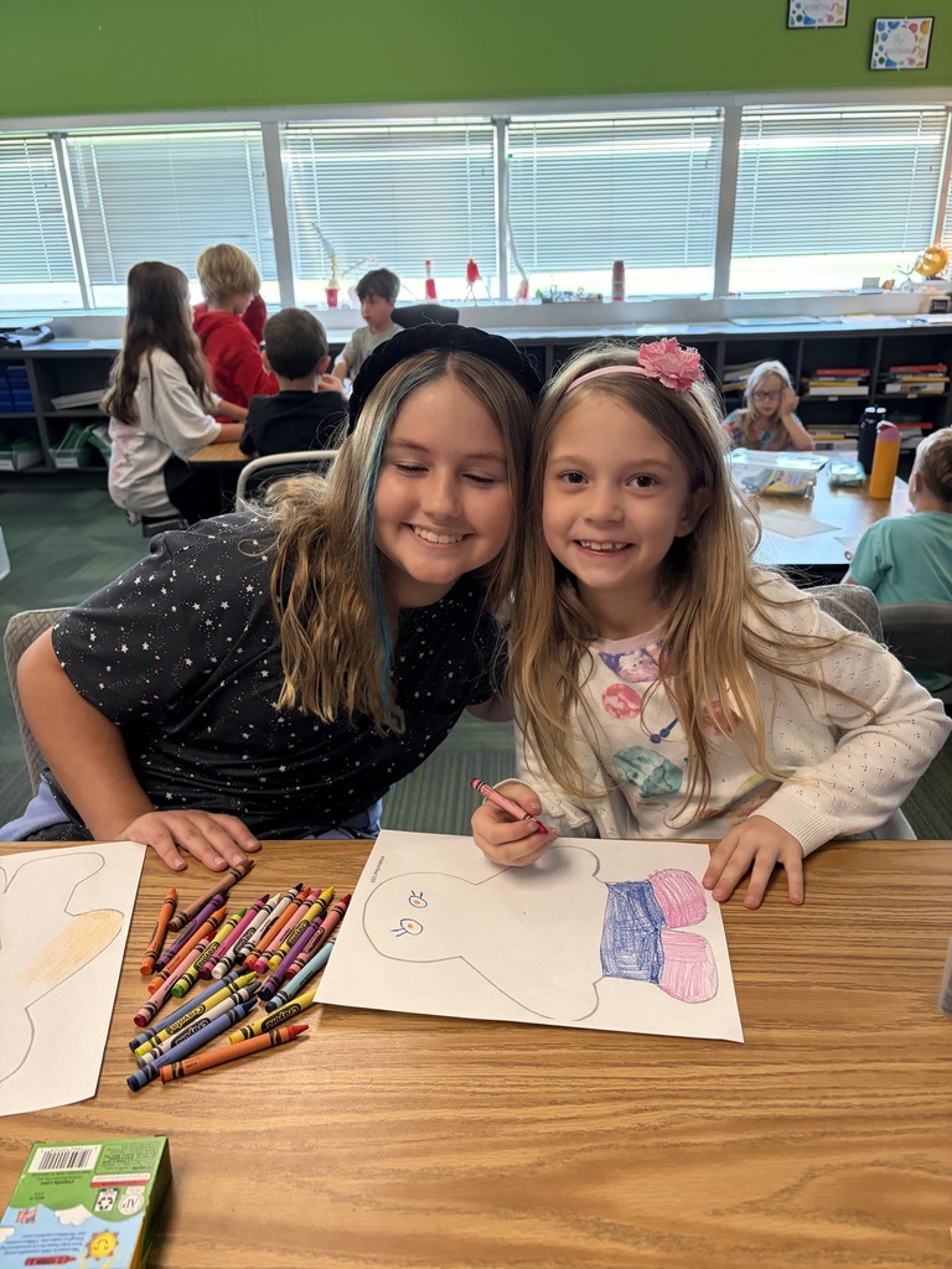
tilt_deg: -21.7
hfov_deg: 53.1
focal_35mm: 26
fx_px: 953
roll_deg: +2.6
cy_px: 634
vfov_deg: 67.3
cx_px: 476
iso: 250
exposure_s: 1/60
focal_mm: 5.96
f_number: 1.6
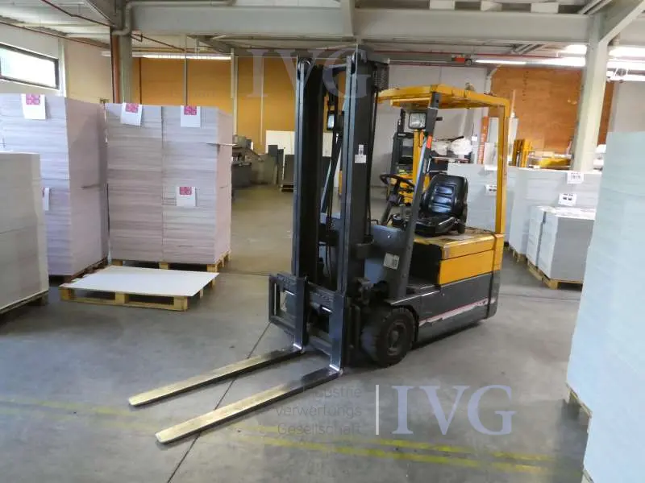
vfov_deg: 56.8
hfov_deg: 71.6
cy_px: 242
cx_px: 322
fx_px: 447
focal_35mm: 24
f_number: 3.3
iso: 1250
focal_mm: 4.3
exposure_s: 1/60
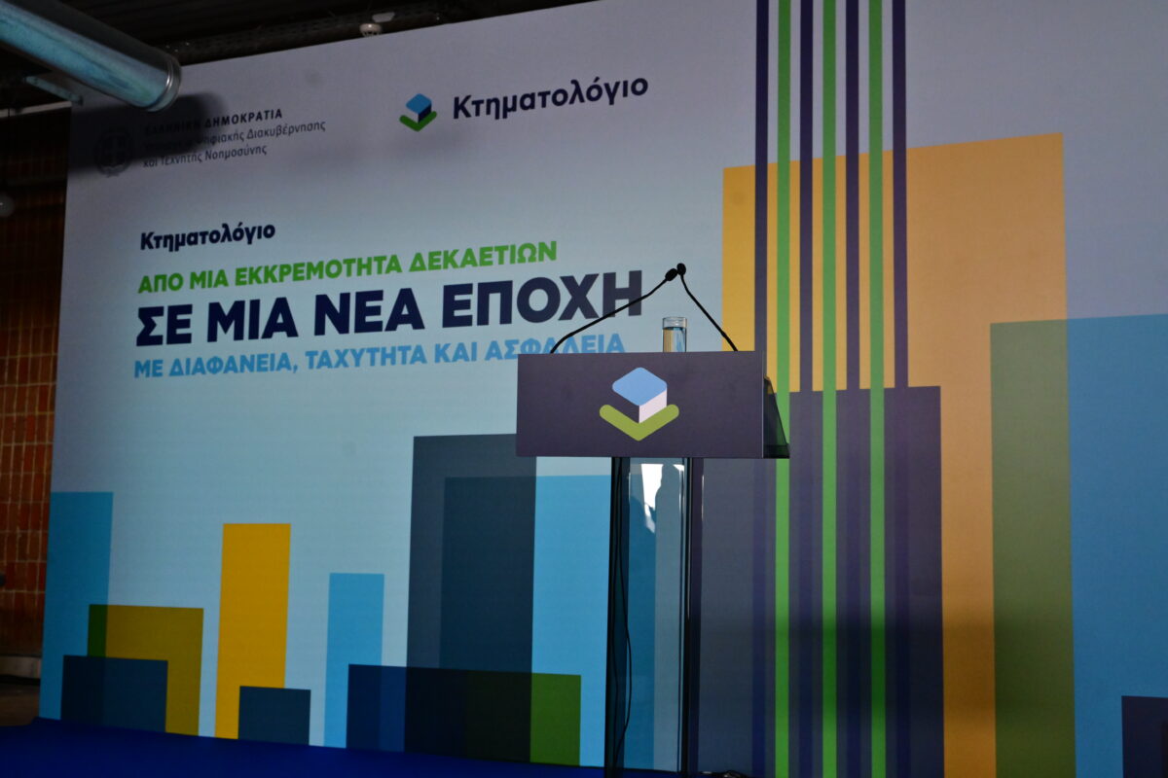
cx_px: 584
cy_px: 389
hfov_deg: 43.6
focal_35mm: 45
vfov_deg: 29.9
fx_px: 1460
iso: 8000
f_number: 5.6
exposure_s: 1/500
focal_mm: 45
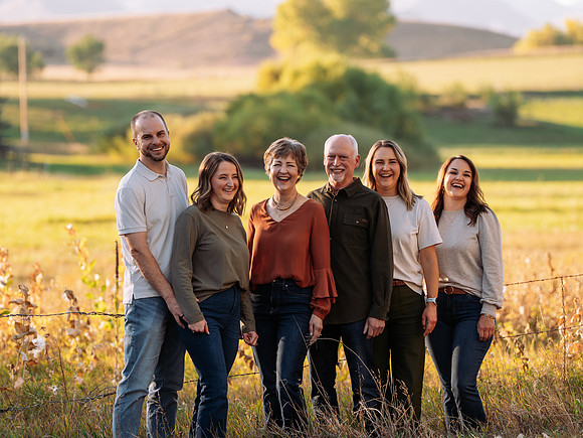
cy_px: 219
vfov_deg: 6.9
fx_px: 3645
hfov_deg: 9.1
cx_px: 292
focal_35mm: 216
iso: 125
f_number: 4
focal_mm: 200
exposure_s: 1/160
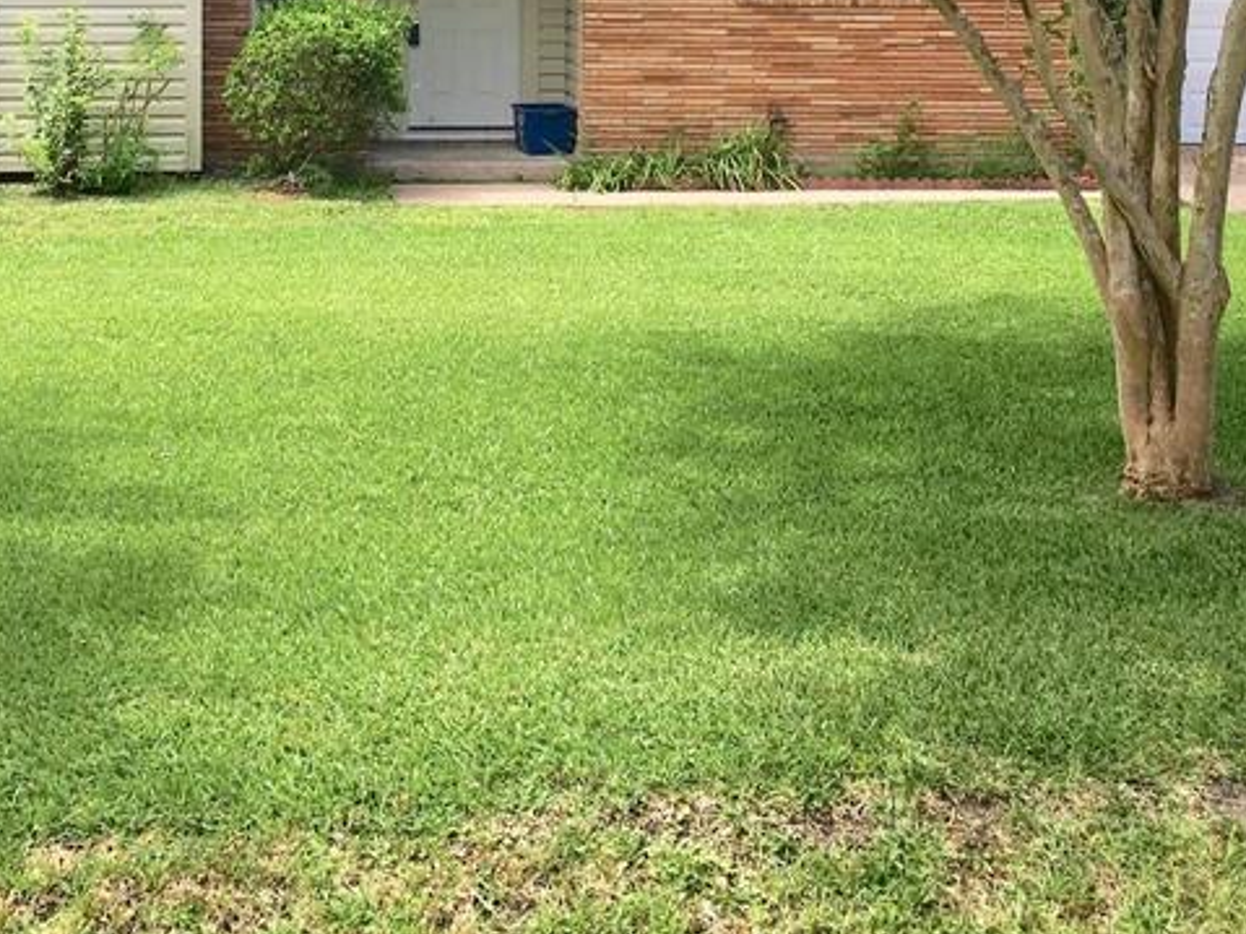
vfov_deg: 22.7
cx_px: 440
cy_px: -13
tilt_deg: -0.3
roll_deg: -0.1
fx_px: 2231
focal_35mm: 62
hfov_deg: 31.0
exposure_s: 1/777
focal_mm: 4.15
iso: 25
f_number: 2.2
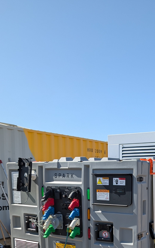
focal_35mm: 45
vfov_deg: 41.5
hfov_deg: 28.0
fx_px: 304
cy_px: 215
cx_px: 122
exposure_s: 1/892
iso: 20
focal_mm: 6.9
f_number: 1.68
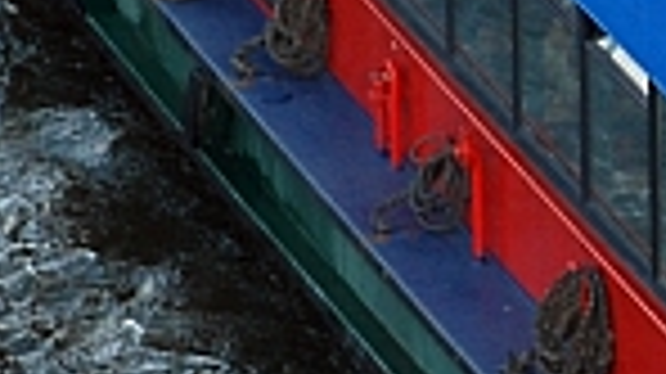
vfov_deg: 1.5
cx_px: 1058
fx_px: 14376
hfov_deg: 2.6
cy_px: -205
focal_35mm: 815
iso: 200
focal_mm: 75
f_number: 6.3
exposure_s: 1/125
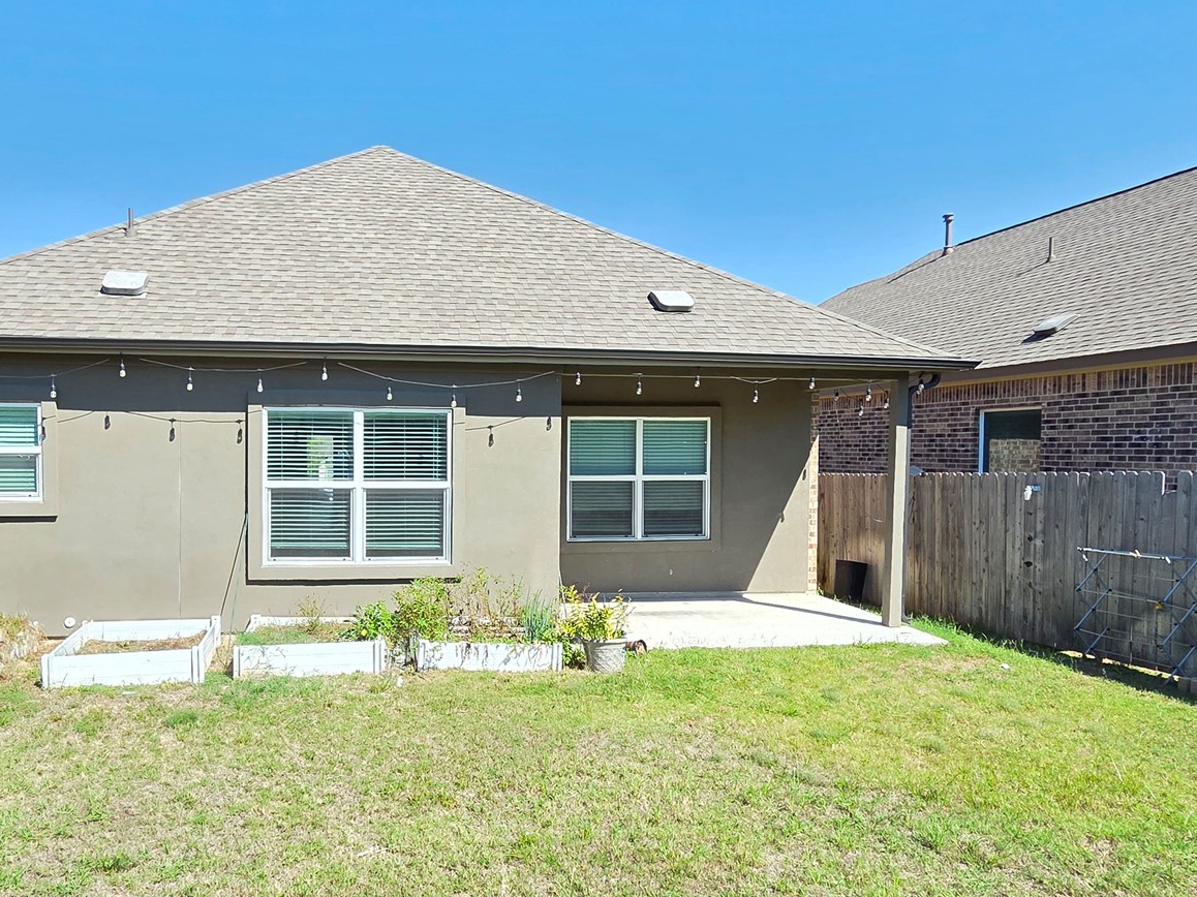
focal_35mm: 23
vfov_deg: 58.8
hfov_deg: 72.6
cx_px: 444
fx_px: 795
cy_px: 478
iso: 125
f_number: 2.2
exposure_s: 1/2000
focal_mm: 2.2
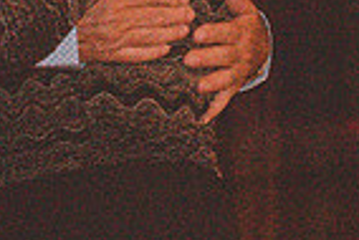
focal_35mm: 428
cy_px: -188
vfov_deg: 3.2
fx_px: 4272
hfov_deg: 4.8
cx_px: 71
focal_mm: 70
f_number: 4.5
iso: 6400
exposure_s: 1/60
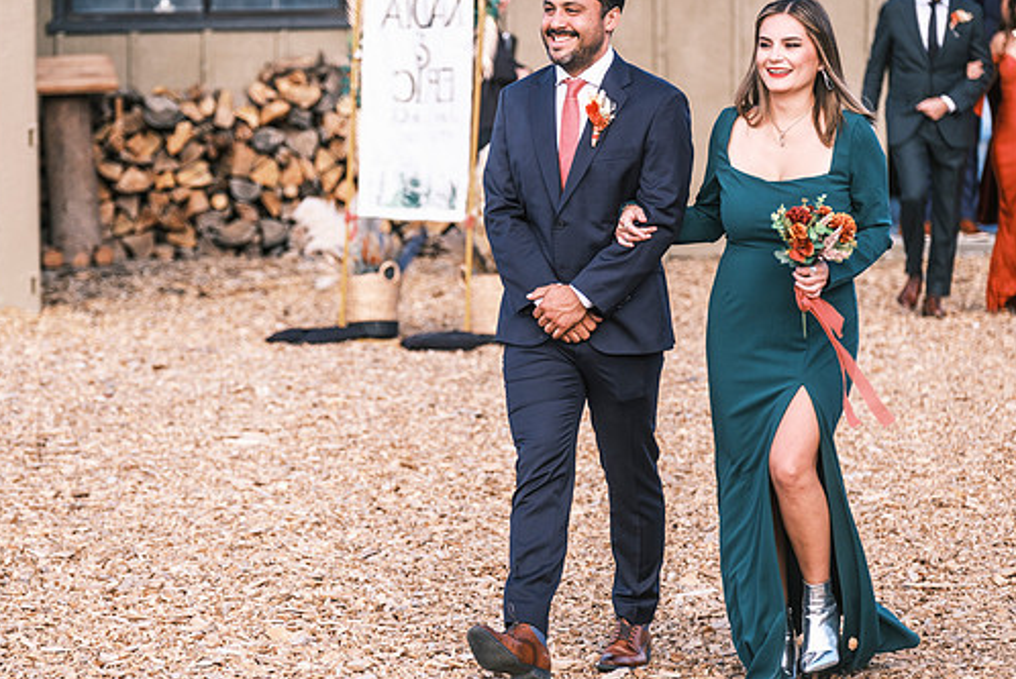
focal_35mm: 185
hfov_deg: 11.1
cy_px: 321
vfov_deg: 7.4
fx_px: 5226
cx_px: 465
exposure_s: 1/900
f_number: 2.8
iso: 400
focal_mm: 106
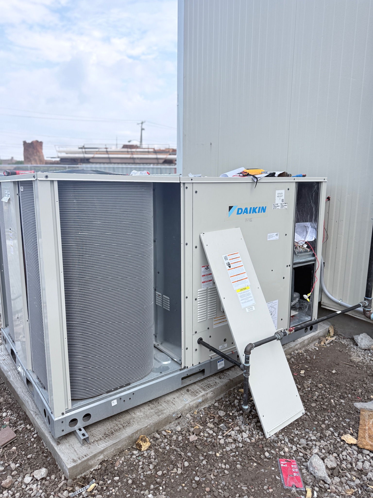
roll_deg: -1.3
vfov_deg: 71.6
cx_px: 186
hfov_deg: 56.8
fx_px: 345
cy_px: 249
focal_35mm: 24
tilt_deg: -8.0
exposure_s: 1/1361
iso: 100
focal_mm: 6.76
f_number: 1.78
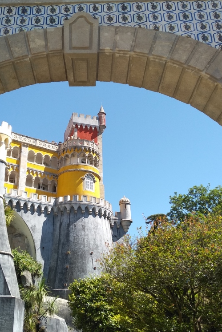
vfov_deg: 51.9
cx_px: 85
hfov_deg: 35.8
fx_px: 342
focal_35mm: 37
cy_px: 164
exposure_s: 1/727
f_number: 2.2
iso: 100
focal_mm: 3.82
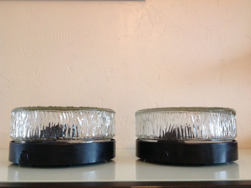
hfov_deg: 52.7
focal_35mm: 35
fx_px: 253
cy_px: 94
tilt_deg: +6.9
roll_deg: -0.3
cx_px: 126
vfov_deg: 40.6
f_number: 2.4
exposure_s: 1/17
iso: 250
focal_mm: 4.28
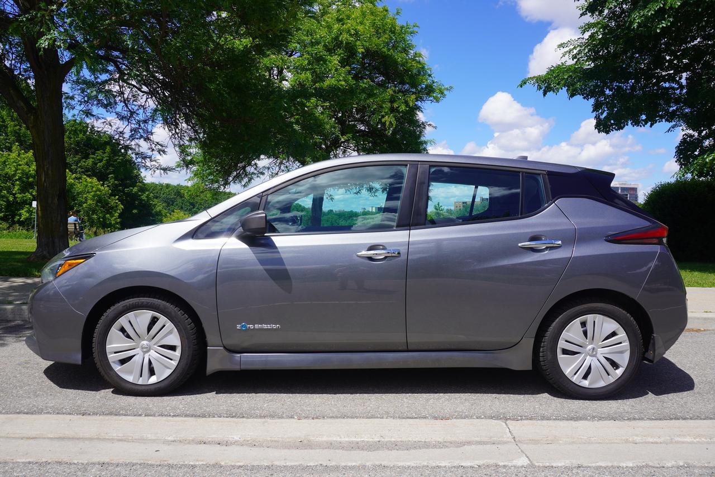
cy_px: 238
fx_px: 566
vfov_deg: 45.7
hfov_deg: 64.5
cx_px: 358
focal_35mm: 28
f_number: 10
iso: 100
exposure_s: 1/160
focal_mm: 19
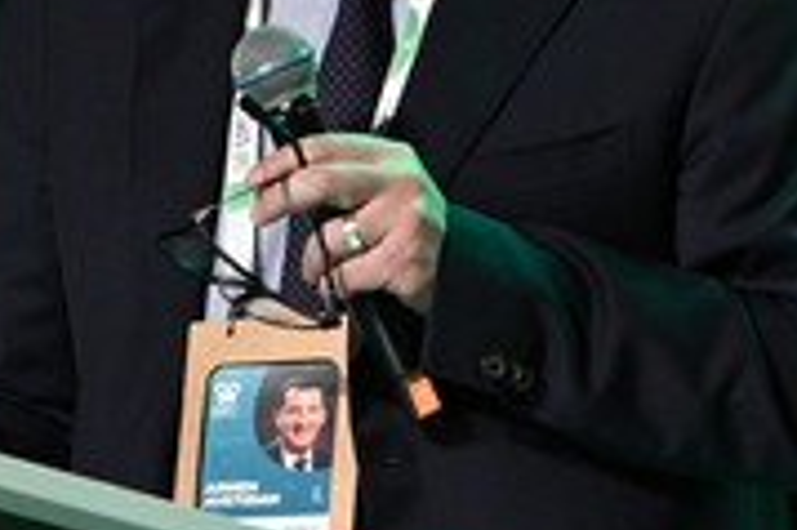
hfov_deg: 1.8
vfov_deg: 1.2
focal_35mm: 1130
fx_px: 24994
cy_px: 428
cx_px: 98
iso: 800
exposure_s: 1/125
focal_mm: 150
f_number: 2.8
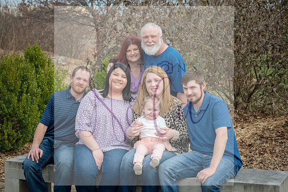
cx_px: 144
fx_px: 640
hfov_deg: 25.4
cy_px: 96
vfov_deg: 17.1
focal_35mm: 80
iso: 400
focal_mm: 80
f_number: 8
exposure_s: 1/500
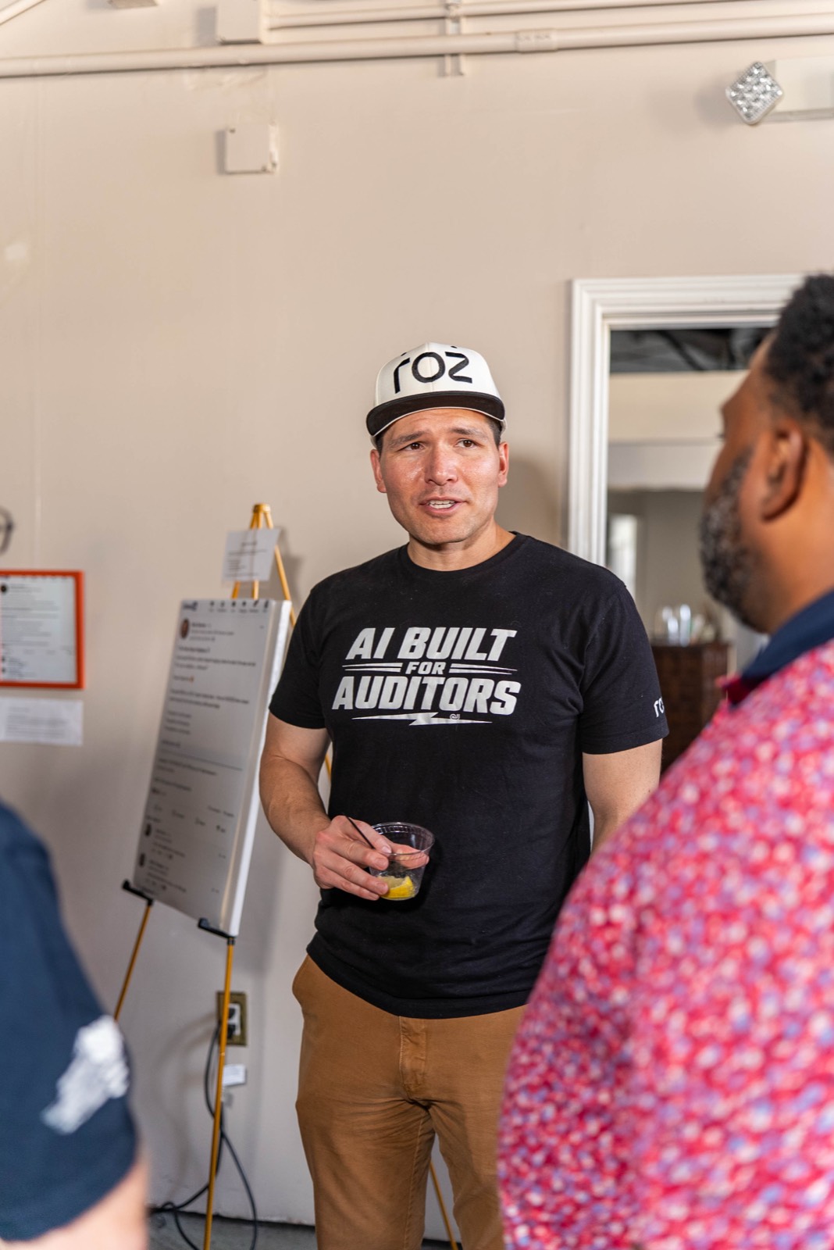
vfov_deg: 54.4
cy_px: 625
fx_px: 1215
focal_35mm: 35
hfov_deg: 37.9
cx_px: 417
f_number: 2
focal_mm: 35
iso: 250
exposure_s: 1/125
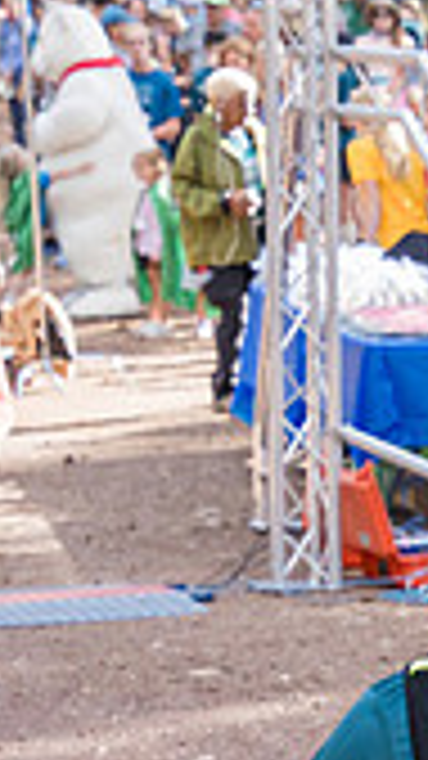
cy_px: 807
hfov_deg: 4.7
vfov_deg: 8.5
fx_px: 5087
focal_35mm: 252
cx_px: 978
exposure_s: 1/640
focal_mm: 70
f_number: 5
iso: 800
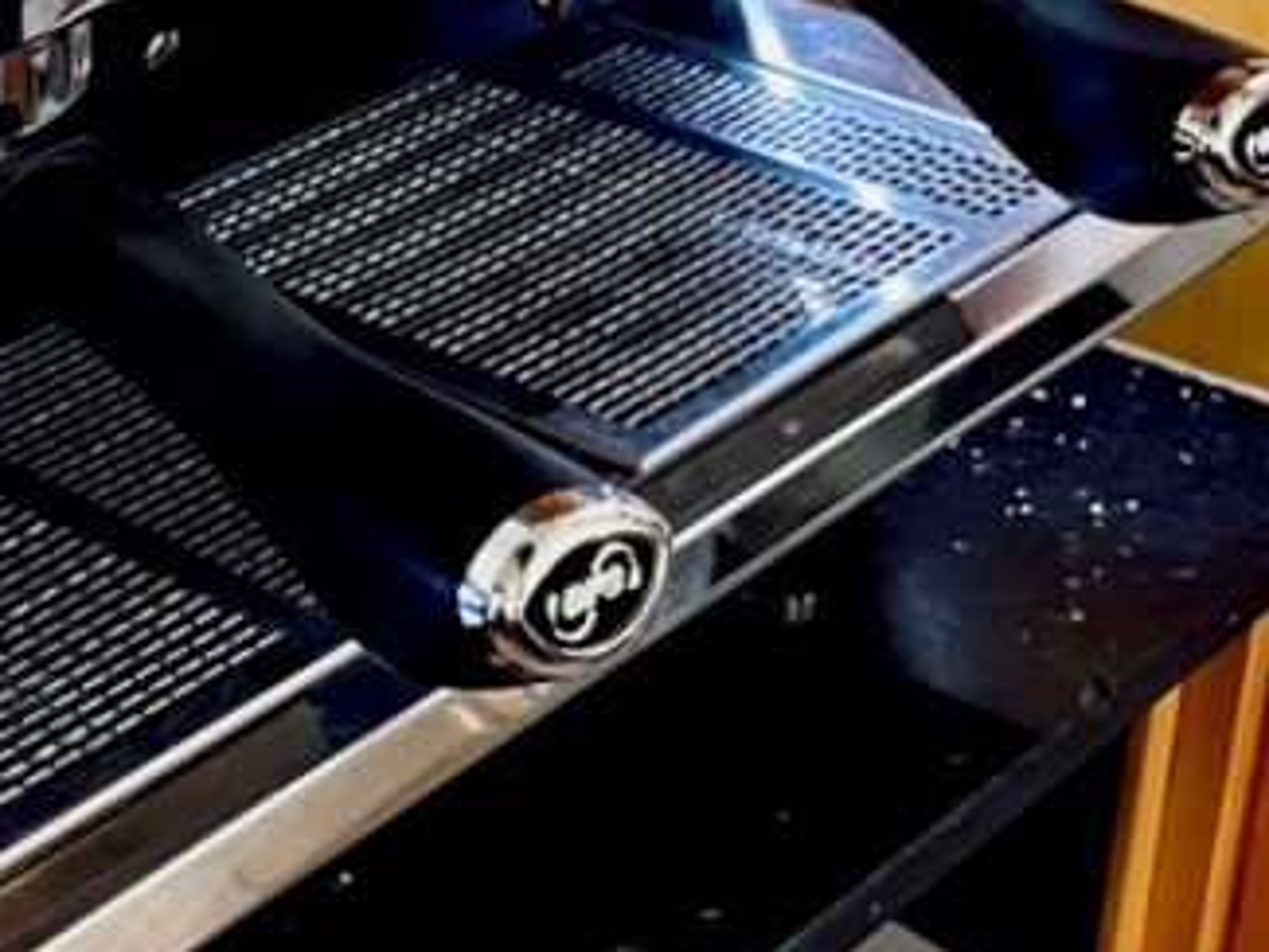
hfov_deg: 21.4
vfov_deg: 17.6
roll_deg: +3.7
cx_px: -414
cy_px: -4
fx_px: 3007
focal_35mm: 82
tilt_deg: -21.6
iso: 400
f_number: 1.6
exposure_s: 1/50
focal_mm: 5.1
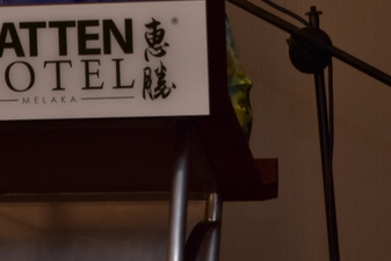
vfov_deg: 3.7
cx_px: 65
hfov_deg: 5.5
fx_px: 4066
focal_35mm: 374
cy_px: 8
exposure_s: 1/40
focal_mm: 105
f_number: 7.1
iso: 1000
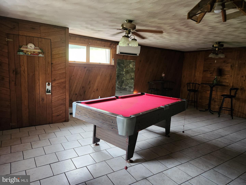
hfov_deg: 73.9
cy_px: 92
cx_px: 123
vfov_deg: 58.9
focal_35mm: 23
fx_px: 163
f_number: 1.8
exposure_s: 1/60
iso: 640
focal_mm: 5.4
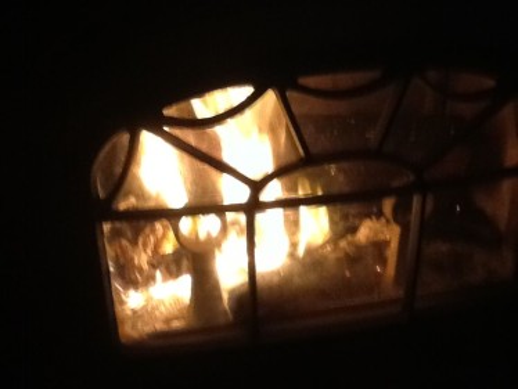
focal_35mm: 44
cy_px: 194
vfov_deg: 32.9
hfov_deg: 42.9
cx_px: 259
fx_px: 659
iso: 320
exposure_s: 1/15
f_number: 2.4
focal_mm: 2.03
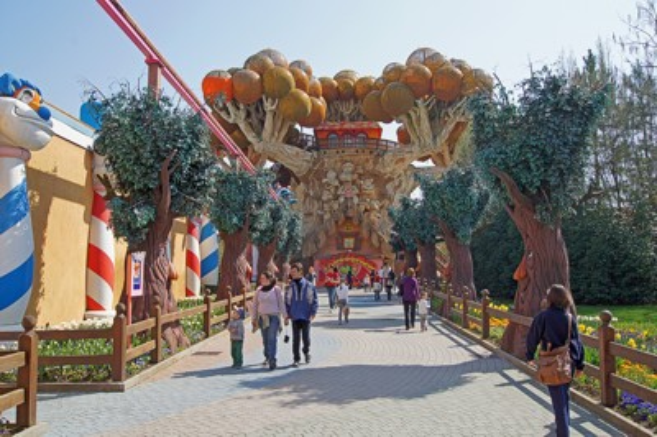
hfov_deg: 62.0
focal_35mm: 30
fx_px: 547
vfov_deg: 43.5
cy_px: 218
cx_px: 328
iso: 200
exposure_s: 1/250
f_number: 10
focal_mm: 20
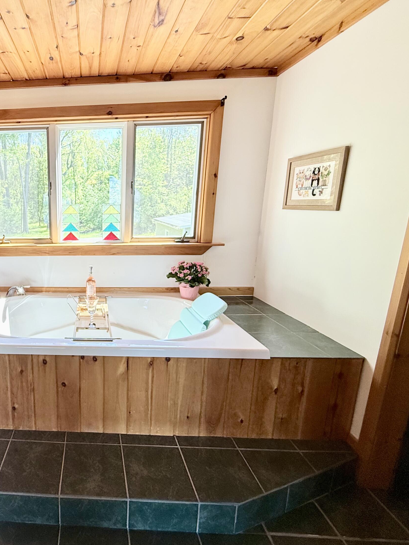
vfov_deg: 84.7
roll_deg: +1.0
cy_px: 269
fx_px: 299
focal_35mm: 19
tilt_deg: -12.2
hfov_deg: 61.9
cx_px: 72
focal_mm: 2.22
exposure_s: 1/120
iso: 160
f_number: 2.2
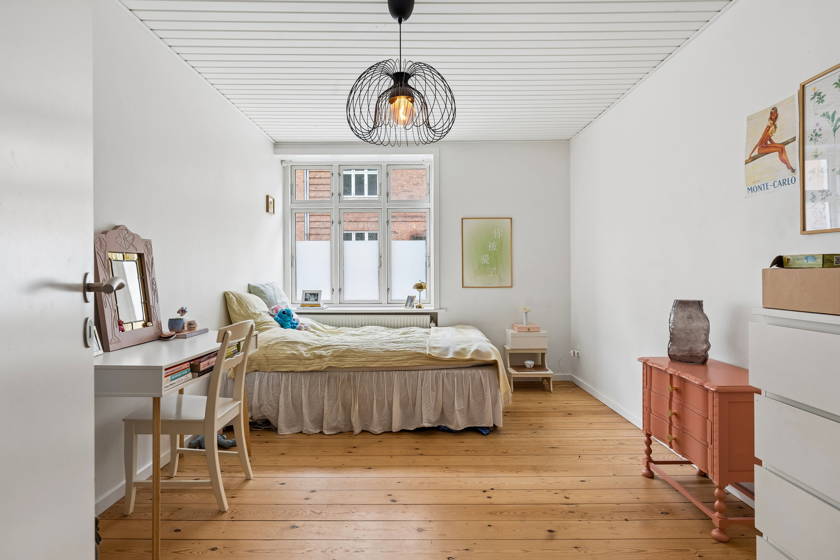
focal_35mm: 18
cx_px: 420
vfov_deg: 65.9
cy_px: 280
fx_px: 432
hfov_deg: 88.4
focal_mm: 18.5
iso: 200
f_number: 8
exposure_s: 1/13
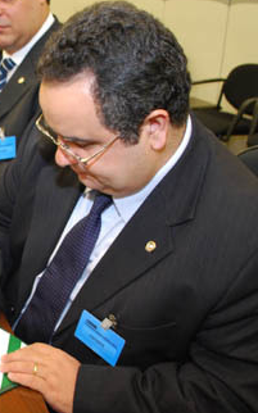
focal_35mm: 57
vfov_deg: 35.7
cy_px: 228
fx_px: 642
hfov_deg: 21.4
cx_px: -35
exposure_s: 1/40
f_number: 4.5
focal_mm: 20
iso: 800
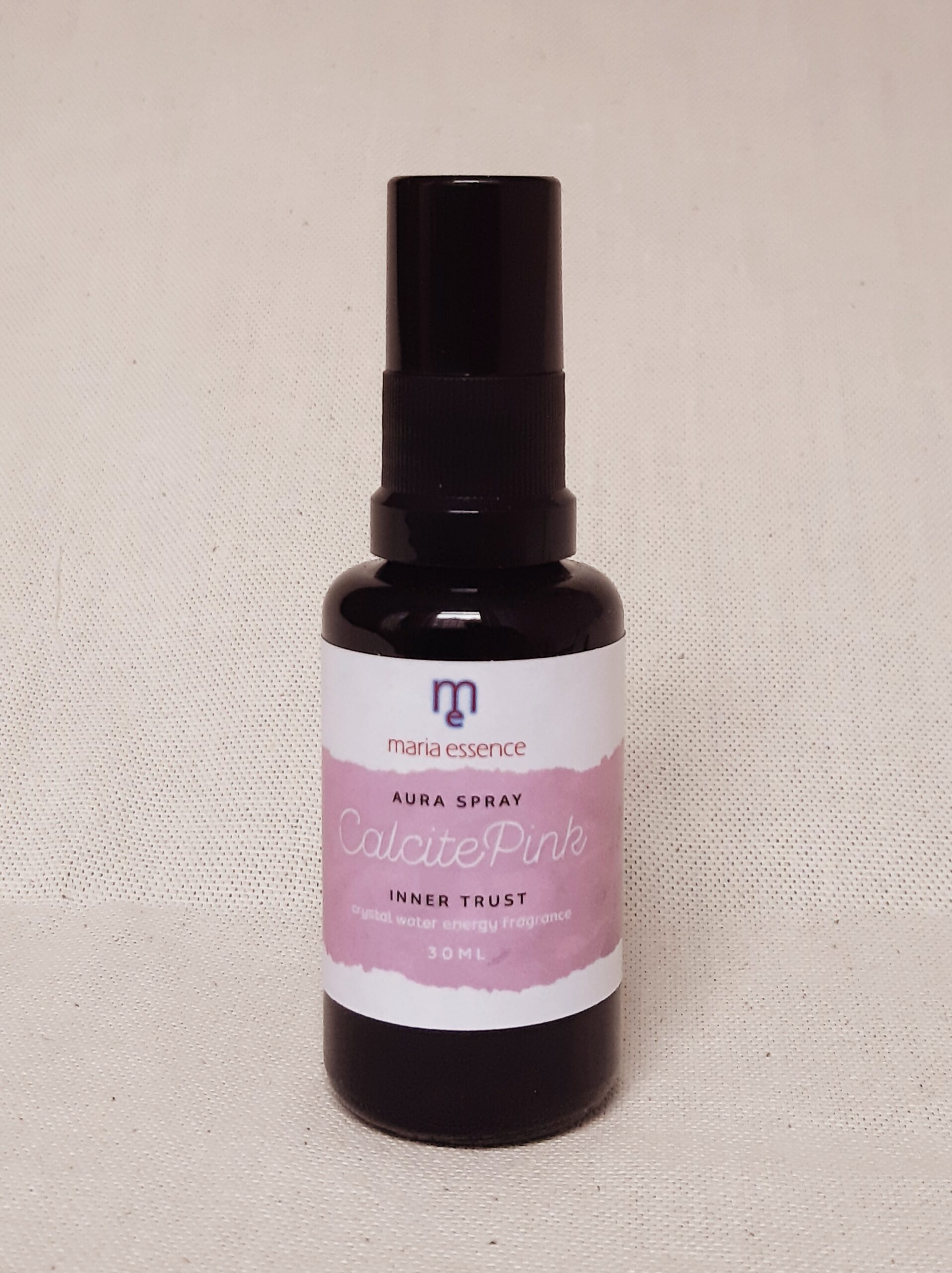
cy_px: 636
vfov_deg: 67.3
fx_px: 955
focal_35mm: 26
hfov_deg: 53.0
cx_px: 476
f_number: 1.7
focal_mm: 3.93
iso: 80
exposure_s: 1/50
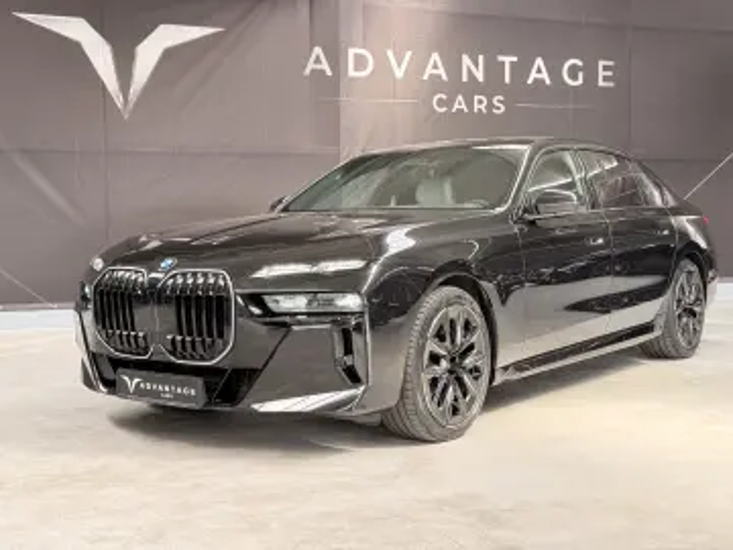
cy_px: 275
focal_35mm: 48
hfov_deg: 39.7
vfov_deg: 30.3
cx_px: 366
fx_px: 1016
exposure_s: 1/121
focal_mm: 6.76
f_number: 1.78
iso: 80
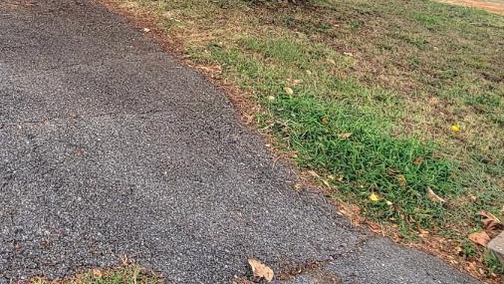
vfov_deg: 24.8
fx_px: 561
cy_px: -80
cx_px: 62
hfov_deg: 44.5
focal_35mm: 42
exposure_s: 1/123
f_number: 2.2
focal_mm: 2.2
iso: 50
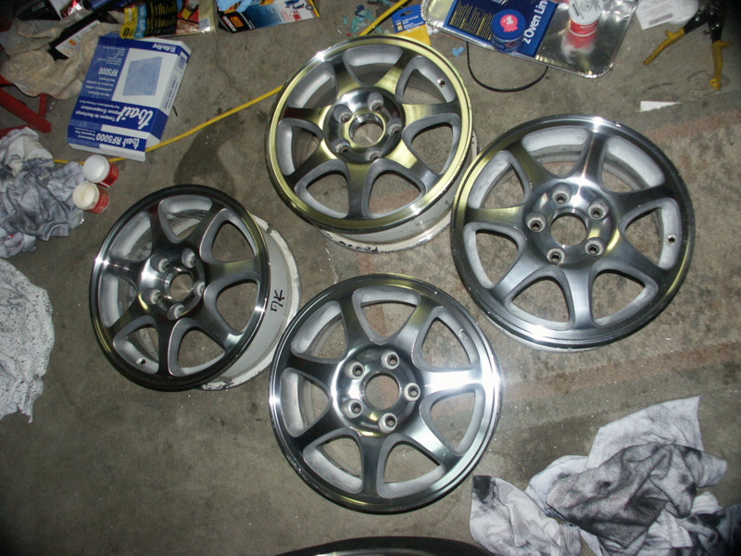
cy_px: 278
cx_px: 370
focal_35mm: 30
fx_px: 642
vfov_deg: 46.8
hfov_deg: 60.0
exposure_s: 1/45
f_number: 2.8
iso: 200
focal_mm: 7.76
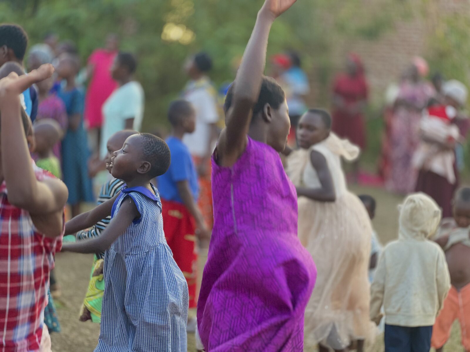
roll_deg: -1.1
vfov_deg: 19.1
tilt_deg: -6.1
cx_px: 235
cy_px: 176
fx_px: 1045
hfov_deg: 25.3
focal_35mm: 77
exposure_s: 1/82
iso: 250
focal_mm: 9
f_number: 2.8
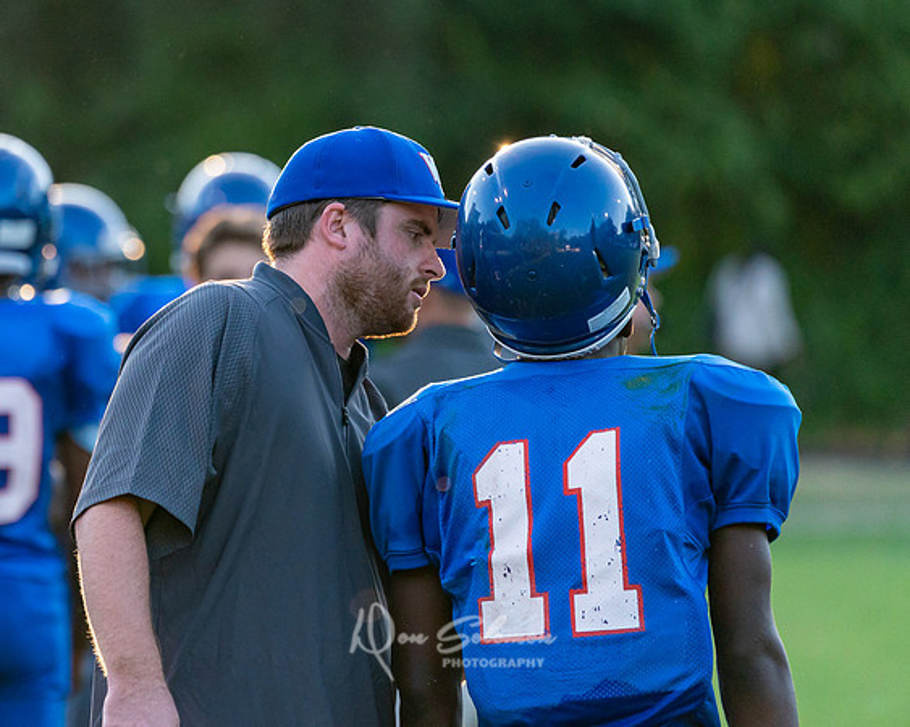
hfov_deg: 3.5
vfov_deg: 2.8
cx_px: 240
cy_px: 281
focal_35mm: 553
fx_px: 14890
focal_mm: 400
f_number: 5.6
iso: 2500
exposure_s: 1/1000
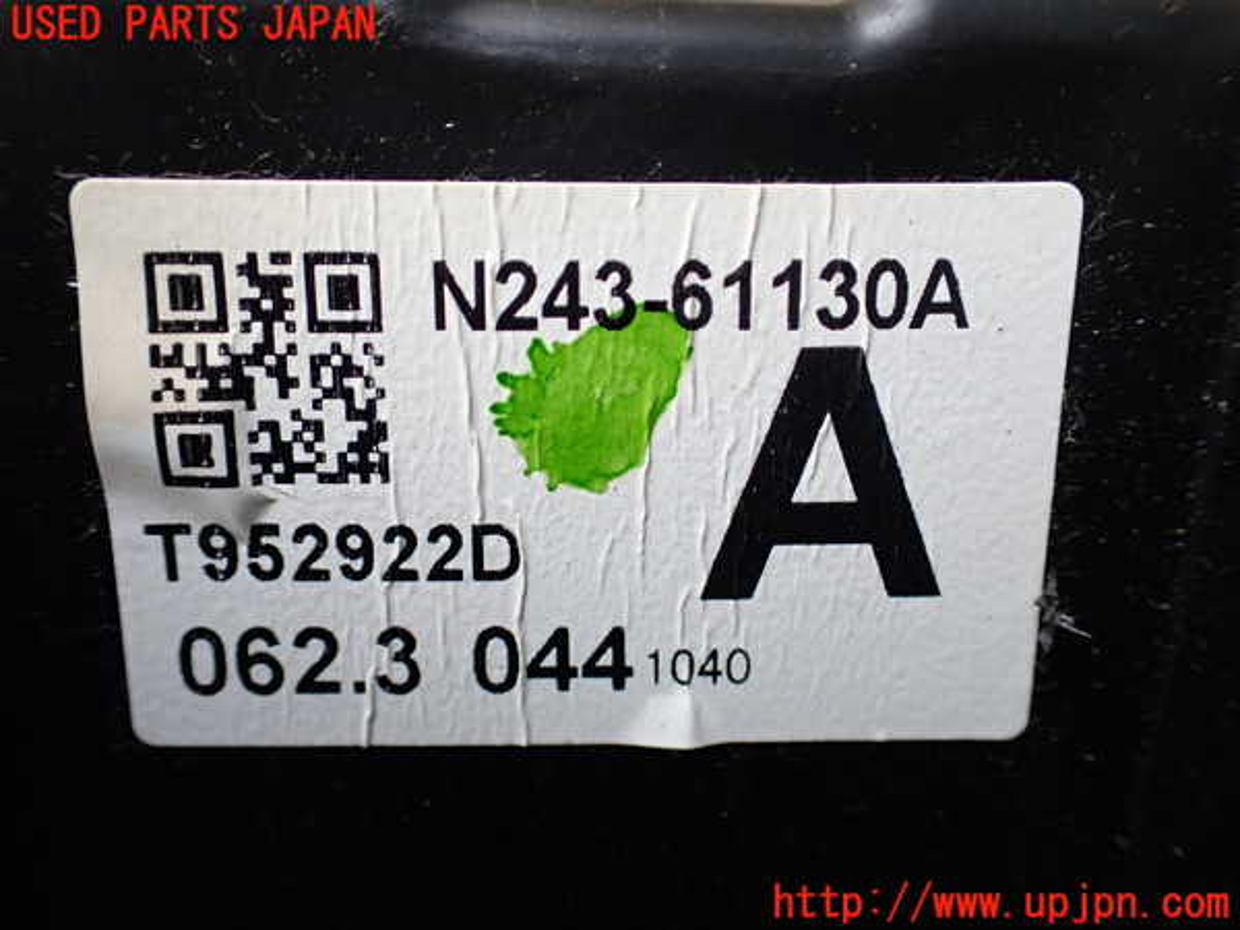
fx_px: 1075
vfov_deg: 46.8
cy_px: 465
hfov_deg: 60.0
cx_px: 620
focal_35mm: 30
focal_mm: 5.4
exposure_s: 1/125
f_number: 2.3
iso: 200
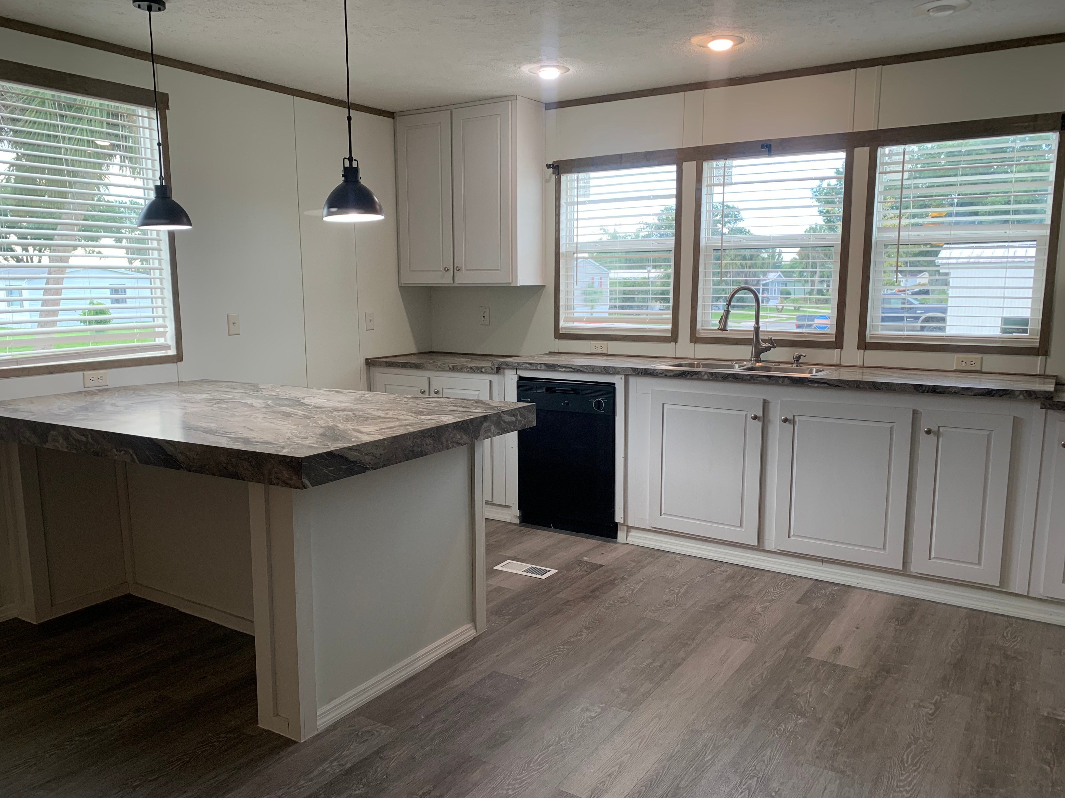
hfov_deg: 67.3
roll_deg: +1.9
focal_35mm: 26
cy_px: 399
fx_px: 800
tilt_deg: -9.4
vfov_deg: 53.1
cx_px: 532
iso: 50
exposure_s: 1/60
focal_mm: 4.25
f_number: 1.8
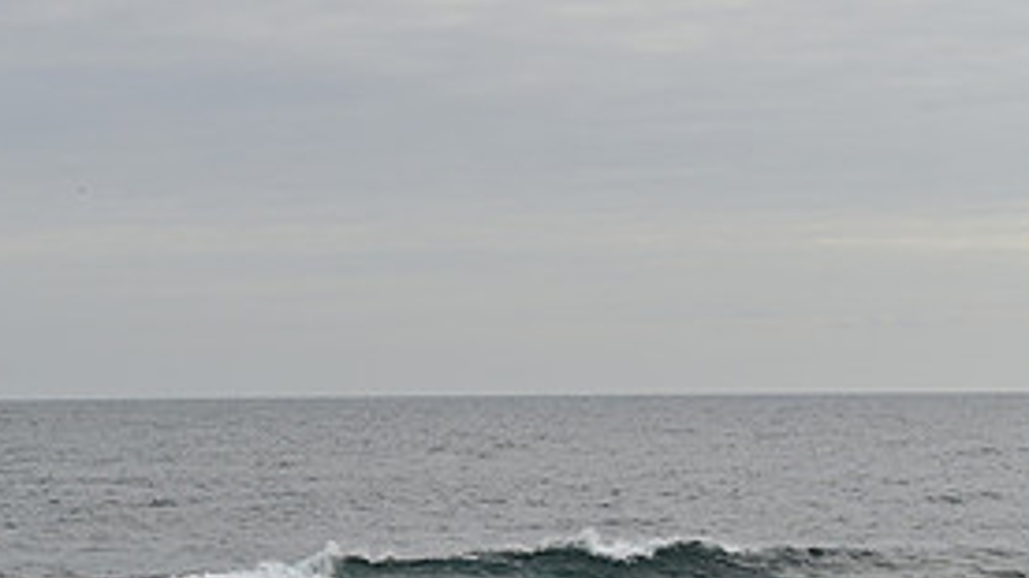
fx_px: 3600
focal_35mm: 132
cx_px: 343
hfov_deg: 16.2
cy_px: 660
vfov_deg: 9.1
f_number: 8
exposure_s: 1/1000
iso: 200
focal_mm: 60
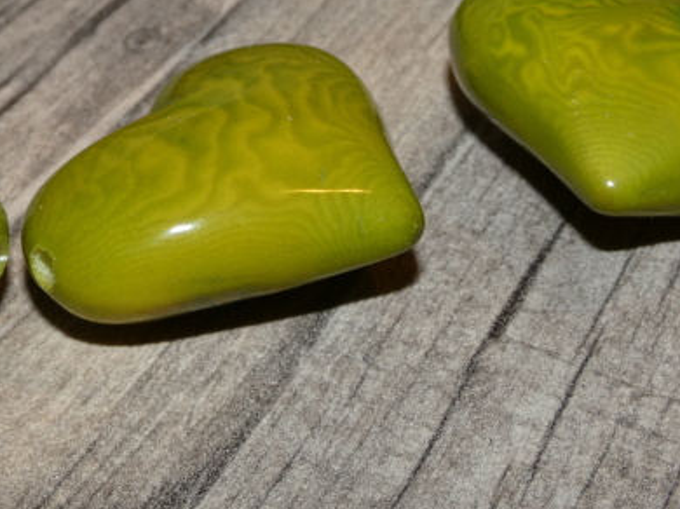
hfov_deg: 24.9
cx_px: 237
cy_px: 14
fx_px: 1531
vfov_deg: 18.4
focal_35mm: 78
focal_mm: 6.8
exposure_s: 1/60
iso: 80
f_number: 3.5
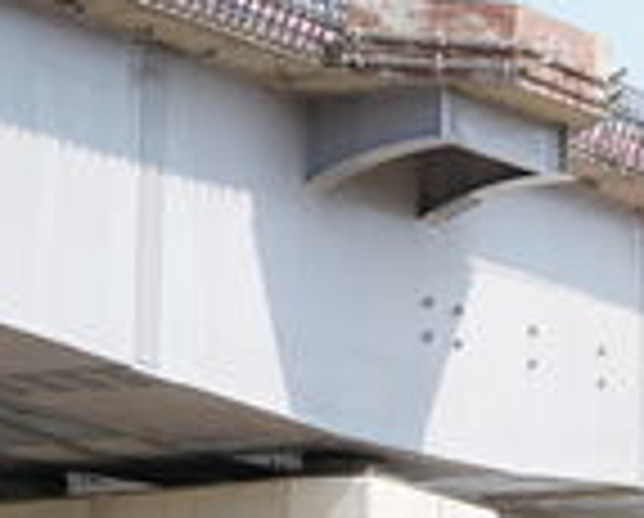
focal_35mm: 230
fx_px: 4392
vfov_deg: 6.7
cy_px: 248
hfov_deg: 8.3
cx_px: 865
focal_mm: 39
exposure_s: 1/1250
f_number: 2.8
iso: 100
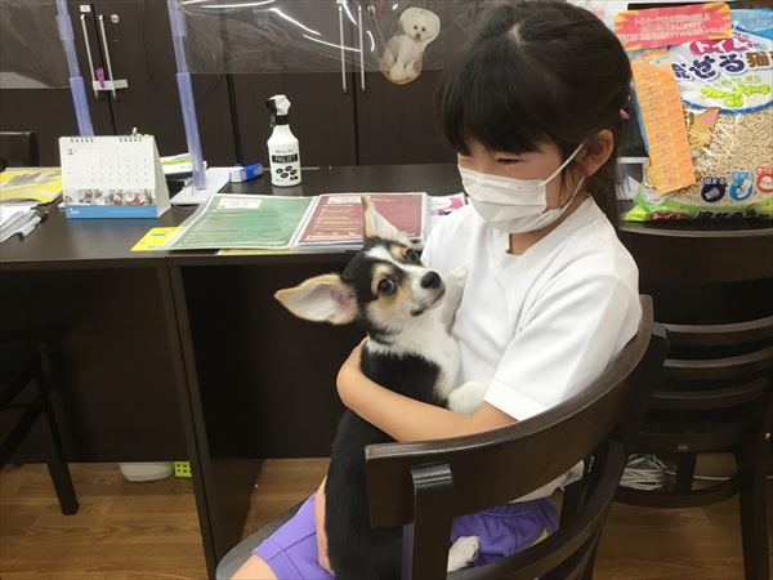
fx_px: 692
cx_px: 386
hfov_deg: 58.4
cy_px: 290
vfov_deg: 45.4
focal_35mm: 31
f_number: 2.4
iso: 64
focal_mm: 3.3
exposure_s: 1/33
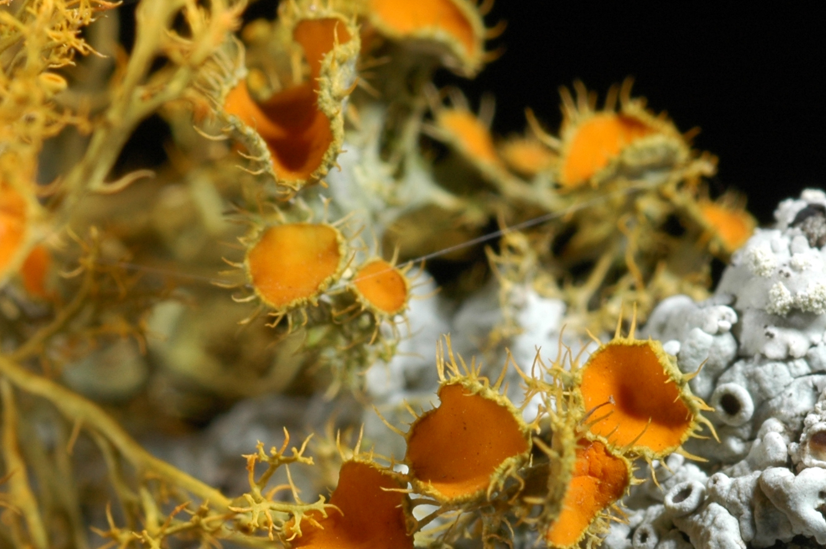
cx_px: 537
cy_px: 543
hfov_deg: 10.1
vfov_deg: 6.7
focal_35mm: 203
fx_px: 4654
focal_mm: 60
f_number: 22
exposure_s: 1/500
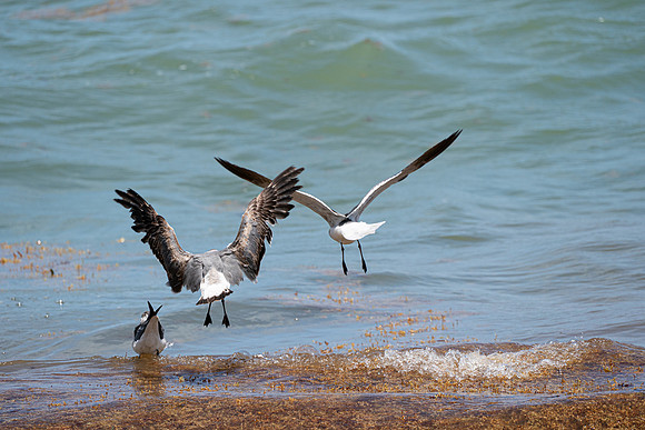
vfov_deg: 3.4
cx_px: 322
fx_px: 7168
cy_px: 215
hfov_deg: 5.2
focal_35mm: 400
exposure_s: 1/1250
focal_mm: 400
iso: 640
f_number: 10
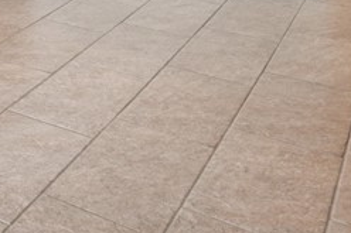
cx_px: -229
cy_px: -219
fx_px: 682
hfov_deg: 21.8
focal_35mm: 70
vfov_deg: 15.8
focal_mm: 16
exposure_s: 1/1.25
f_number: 9
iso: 320
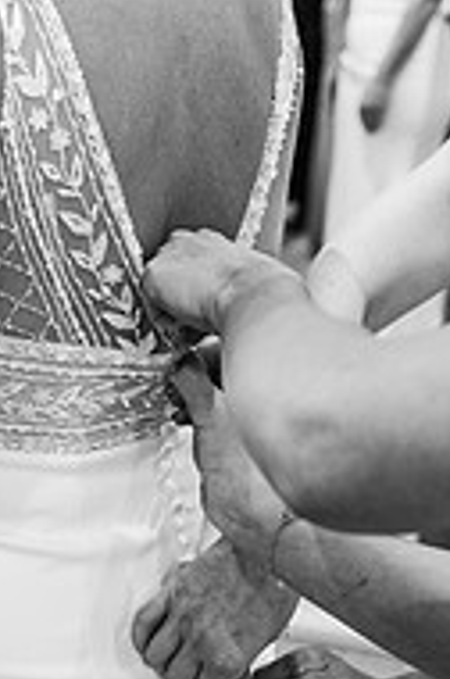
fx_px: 1562
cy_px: 275
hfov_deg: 16.3
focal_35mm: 83
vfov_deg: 24.5
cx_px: 84
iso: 560
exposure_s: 1/200
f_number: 3.2
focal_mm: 35
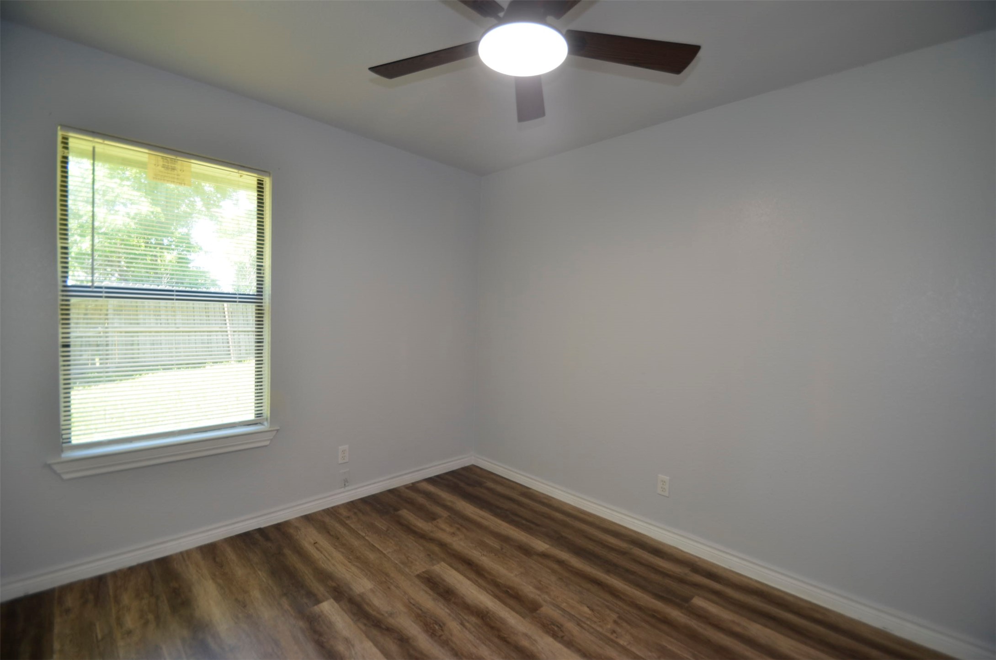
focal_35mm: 15
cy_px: 330
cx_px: 498
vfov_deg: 77.1
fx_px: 414
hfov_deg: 100.5
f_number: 4
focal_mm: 10
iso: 200
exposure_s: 1/60
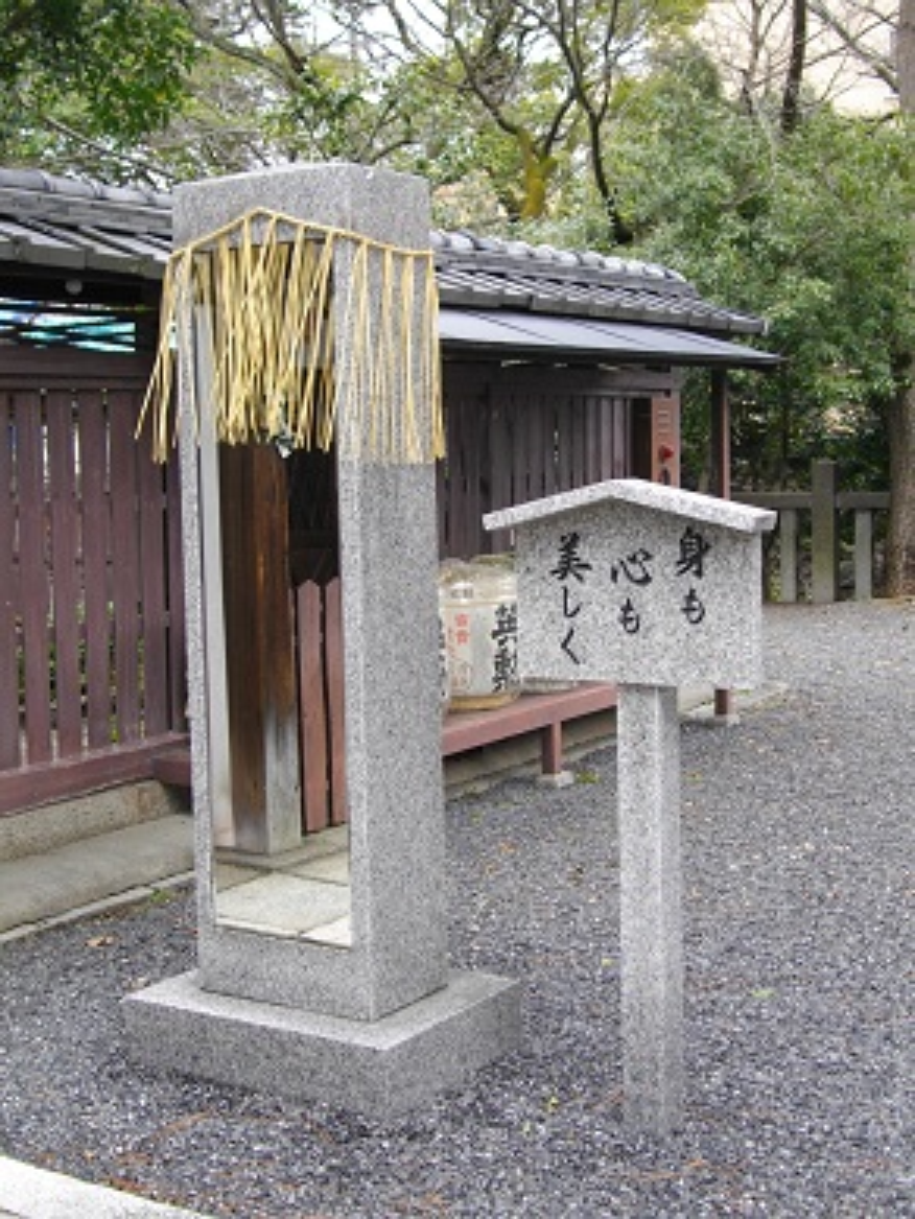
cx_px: 458
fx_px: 1761
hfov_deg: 29.1
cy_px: 610
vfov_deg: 38.2
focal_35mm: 50
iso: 120
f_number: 3.6
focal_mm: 8.8
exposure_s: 1/160
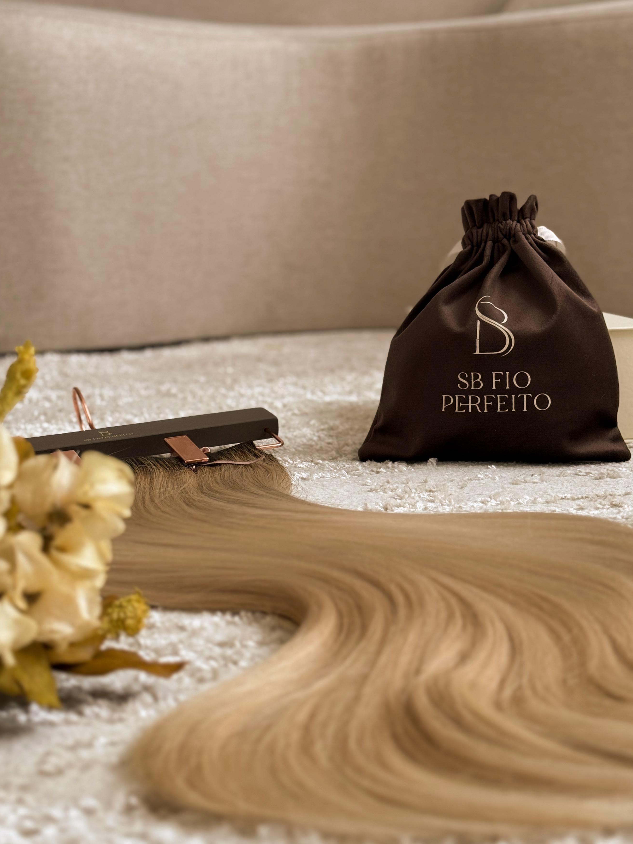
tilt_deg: -11.5
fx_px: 1341
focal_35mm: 55
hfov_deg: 26.5
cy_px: 472
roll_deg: +0.8
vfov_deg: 34.9
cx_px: 341
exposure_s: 1/87
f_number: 1.78
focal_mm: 6.76
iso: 100
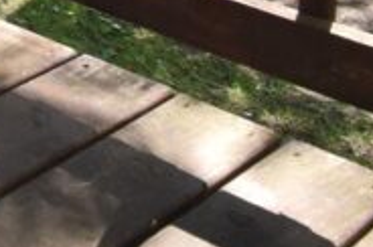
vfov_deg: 10.3
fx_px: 1014
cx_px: -564
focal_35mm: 98
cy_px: -482
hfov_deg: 13.7
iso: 320
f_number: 7.1
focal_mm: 10
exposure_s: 1/200
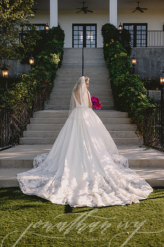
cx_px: 82
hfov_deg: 29.2
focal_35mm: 46
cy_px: 124
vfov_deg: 42.8
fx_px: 315
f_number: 2.8
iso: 80
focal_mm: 46
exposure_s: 1/800
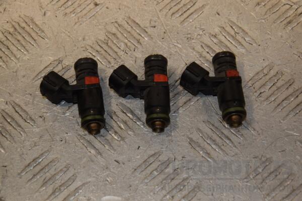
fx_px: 1132
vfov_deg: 10.2
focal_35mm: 135
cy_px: 100
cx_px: 151
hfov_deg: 15.2
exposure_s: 1/200
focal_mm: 90
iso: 800
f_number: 8
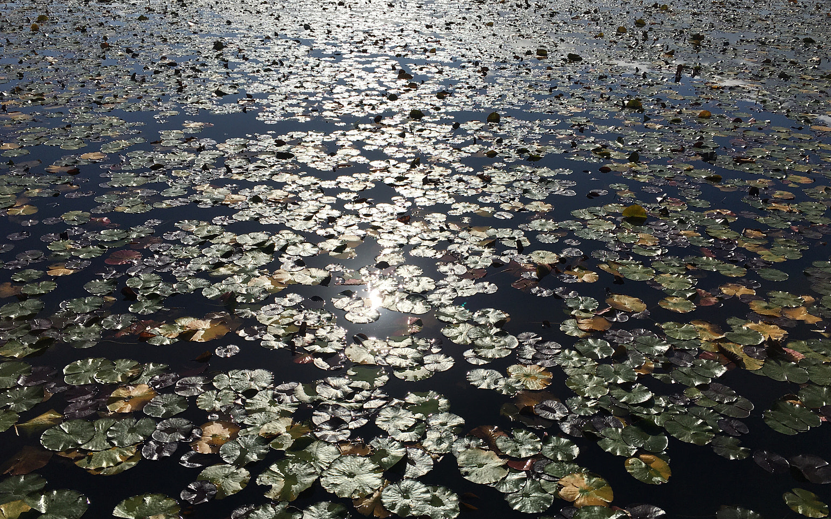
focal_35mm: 32
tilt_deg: -29.2
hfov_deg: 59.6
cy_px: 302
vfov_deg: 39.3
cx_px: 419
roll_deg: -2.2
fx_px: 725
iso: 25
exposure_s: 1/6993
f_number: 2.2
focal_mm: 4.15
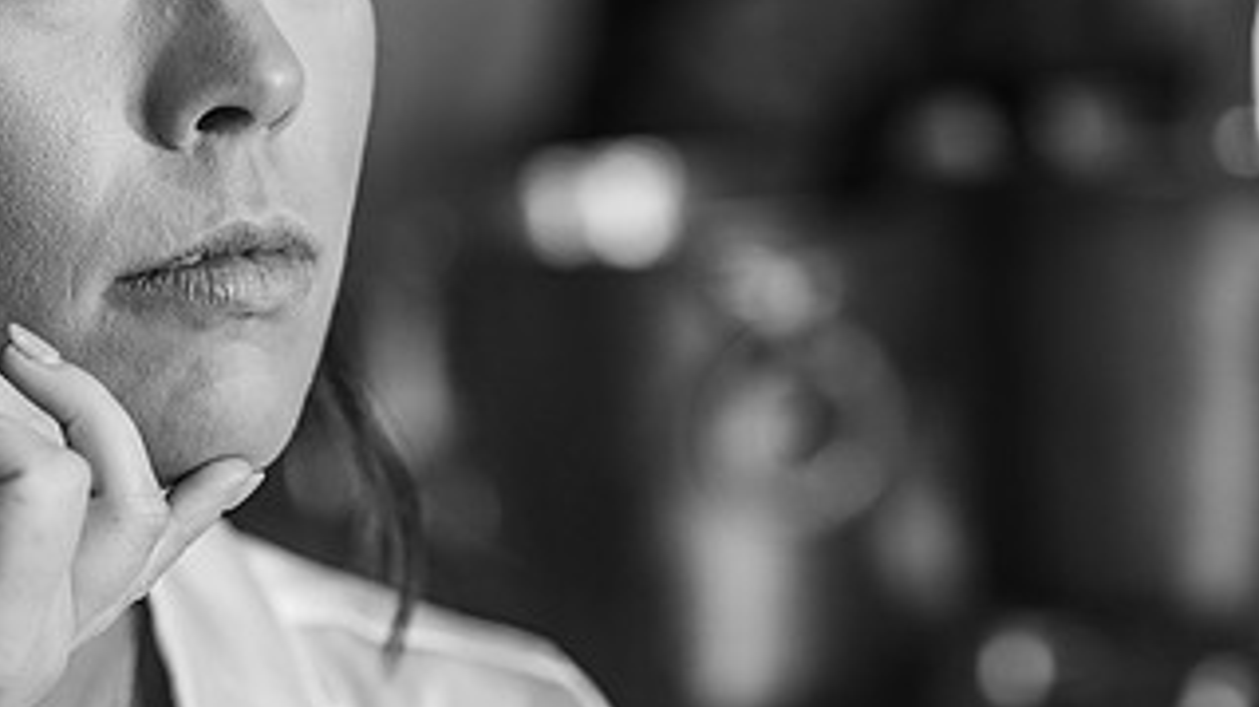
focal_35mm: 162
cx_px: 288
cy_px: 71
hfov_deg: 13.2
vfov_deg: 7.5
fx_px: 5405
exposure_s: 1/200
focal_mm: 85
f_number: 3.2
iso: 360
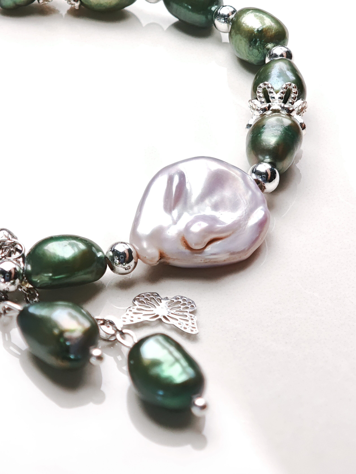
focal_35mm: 96
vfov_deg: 20.4
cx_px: 178
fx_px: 1316
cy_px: 237
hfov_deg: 15.4
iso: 125
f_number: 1.8
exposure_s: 1/574
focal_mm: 11.5
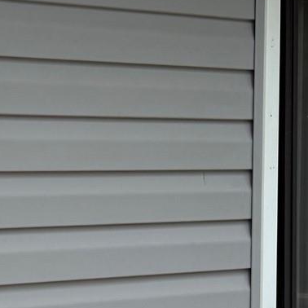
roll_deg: +0.4
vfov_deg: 15.1
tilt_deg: -2.4
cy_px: 235
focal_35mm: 115
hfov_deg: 14.0
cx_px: -184
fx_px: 1158
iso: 80
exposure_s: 1/2370
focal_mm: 6.76
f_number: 1.78
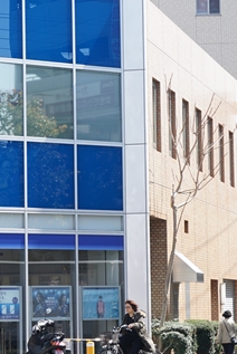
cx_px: 65
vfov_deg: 12.1
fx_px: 1665
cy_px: 169
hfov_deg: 8.1
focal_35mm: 169
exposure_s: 1/250
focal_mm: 45
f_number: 5
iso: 100
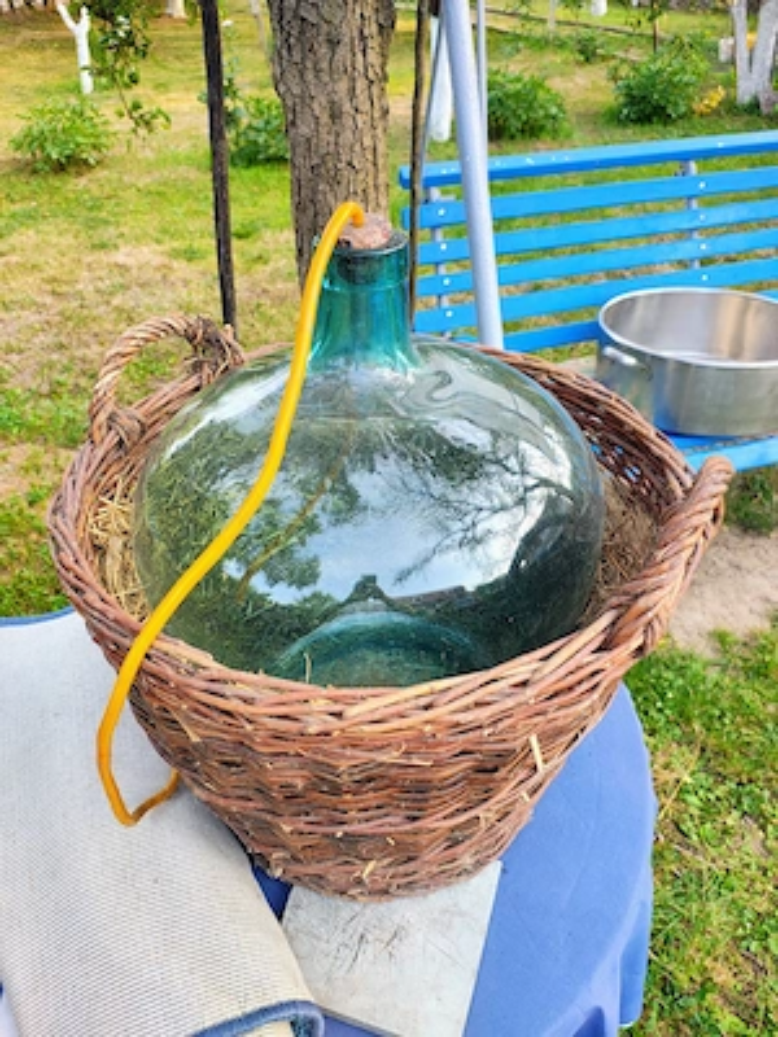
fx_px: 749
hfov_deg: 54.9
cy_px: 518
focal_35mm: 25
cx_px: 389
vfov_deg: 69.4
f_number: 1.4
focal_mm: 5.89
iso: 220
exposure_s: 1/120
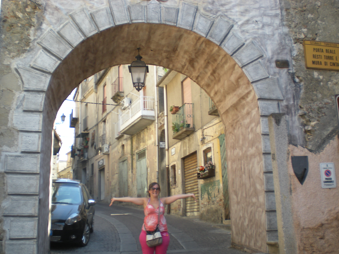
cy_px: 129
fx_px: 402
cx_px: 164
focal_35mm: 41
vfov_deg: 35.1
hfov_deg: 45.8
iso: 64
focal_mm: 6.3
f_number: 3.1
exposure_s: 1/178
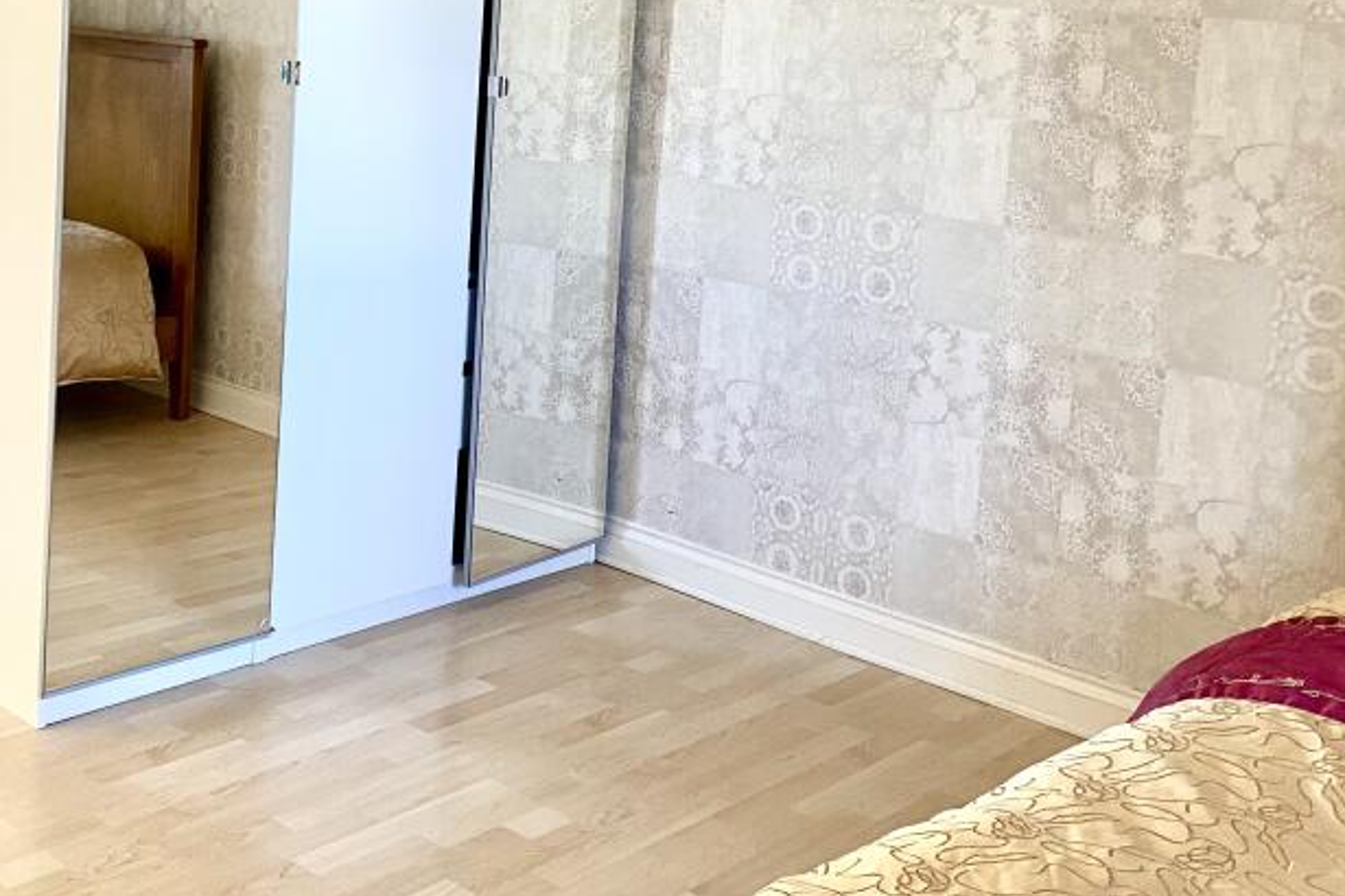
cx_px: 490
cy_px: 164
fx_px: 1681
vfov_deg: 29.1
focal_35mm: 45
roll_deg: -2.2
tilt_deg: -7.2
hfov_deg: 43.2
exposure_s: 1/60
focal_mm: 4.25
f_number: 1.8
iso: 160
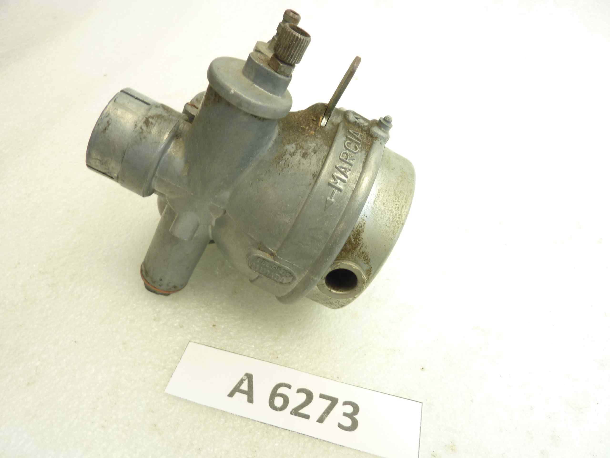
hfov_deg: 69.4
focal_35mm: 25
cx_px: 305
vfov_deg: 54.9
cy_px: 229
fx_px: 441
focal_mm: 4.1
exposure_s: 1/13
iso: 80
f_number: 3.3
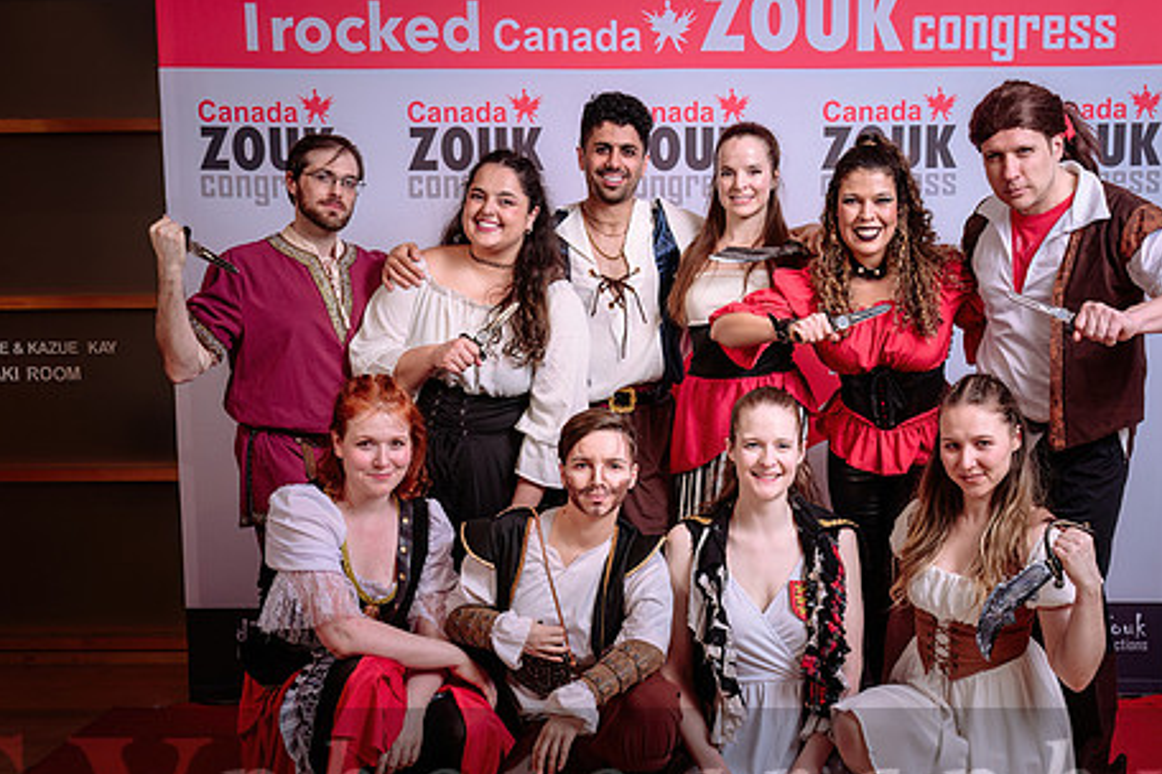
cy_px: 468
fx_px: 1356
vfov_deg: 31.8
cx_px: 668
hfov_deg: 46.3
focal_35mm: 42
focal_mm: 31.5
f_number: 5.6
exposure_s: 1/125
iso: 100
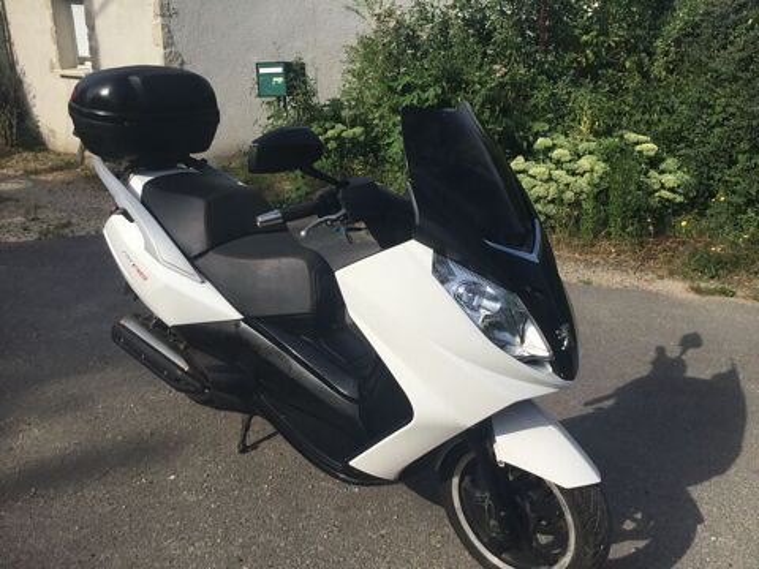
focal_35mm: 31
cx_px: 380
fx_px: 680
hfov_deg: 58.4
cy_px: 284
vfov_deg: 45.4
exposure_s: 1/1988
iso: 25
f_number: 2.4
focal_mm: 3.3
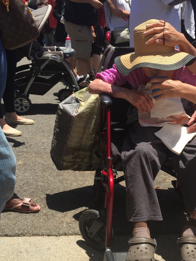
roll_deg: +1.7
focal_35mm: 44
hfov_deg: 32.5
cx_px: 135
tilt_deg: -16.6
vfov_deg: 42.9
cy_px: 146
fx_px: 332
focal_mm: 4.15
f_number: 2.2
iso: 32
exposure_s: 1/1582
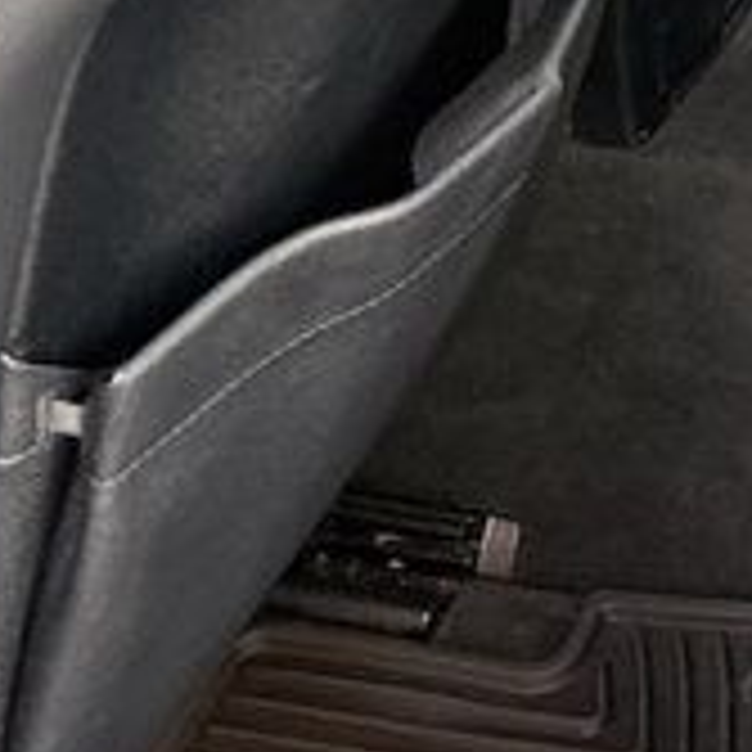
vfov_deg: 12.9
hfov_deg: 11.0
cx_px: 1878
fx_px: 3195
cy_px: -270
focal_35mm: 130
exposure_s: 1/60
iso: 250
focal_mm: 6.76
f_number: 1.78
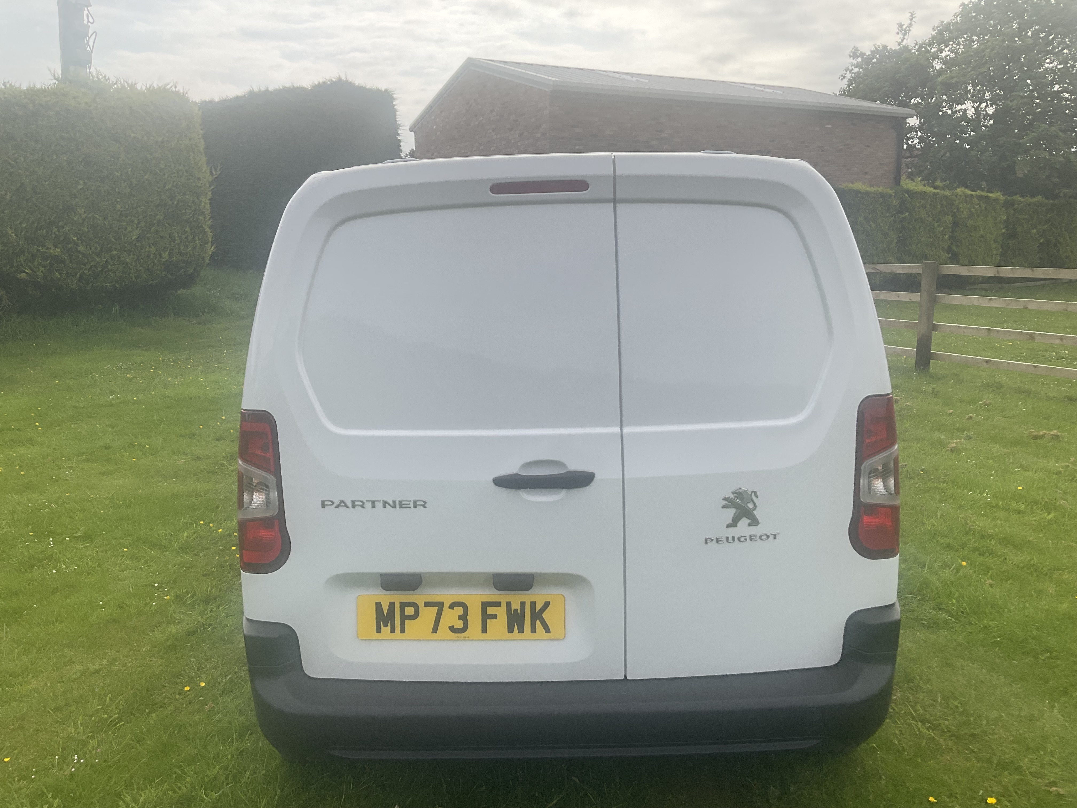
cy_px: 404
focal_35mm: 29
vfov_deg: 48.2
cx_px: 538
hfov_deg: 61.7
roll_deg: +0.0
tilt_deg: -11.3
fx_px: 902
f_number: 1.8
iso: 16
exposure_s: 1/1342
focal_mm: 3
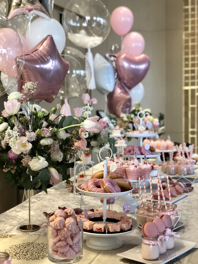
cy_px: 132
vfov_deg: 36.8
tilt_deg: -2.8
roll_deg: +0.0
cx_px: 99
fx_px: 397
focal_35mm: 52
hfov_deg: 28.0
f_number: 2.4
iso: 80
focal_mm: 6
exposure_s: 1/33
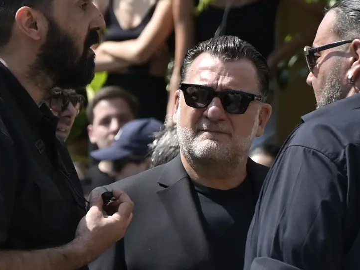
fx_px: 4959
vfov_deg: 3.1
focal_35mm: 477
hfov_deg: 4.2
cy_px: 135
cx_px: 191
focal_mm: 200
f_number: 8
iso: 250
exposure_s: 1/640
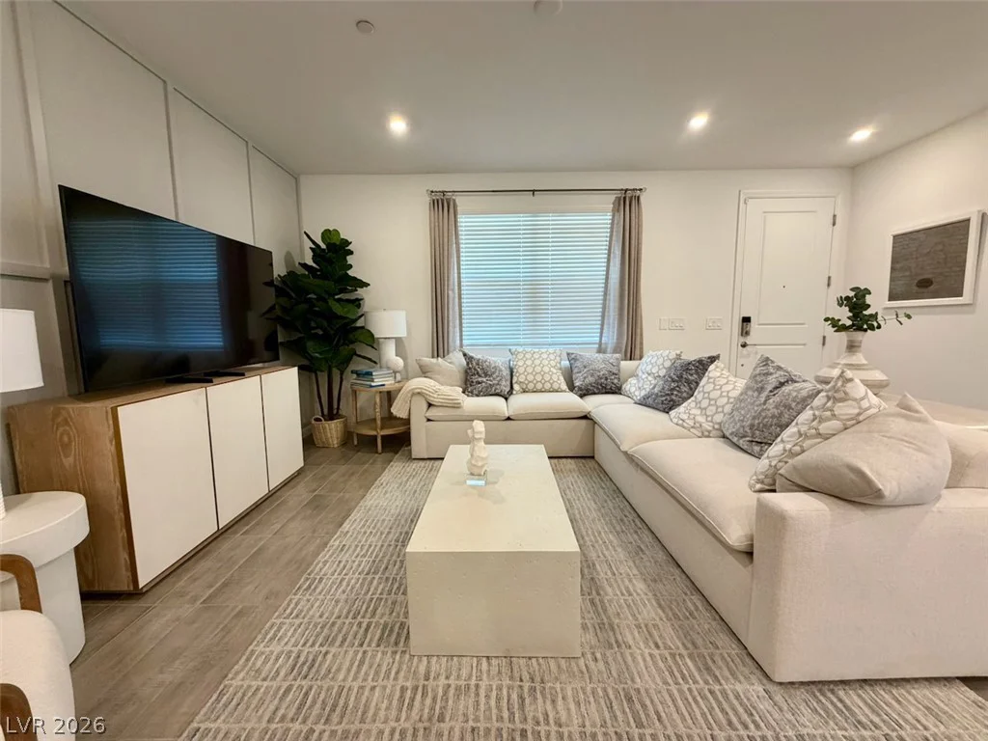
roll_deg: +1.2
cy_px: 370
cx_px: 494
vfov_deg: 85.7
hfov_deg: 102.1
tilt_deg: -8.1
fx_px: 400
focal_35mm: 14
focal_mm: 2.22
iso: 250
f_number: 2.2
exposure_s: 1/60
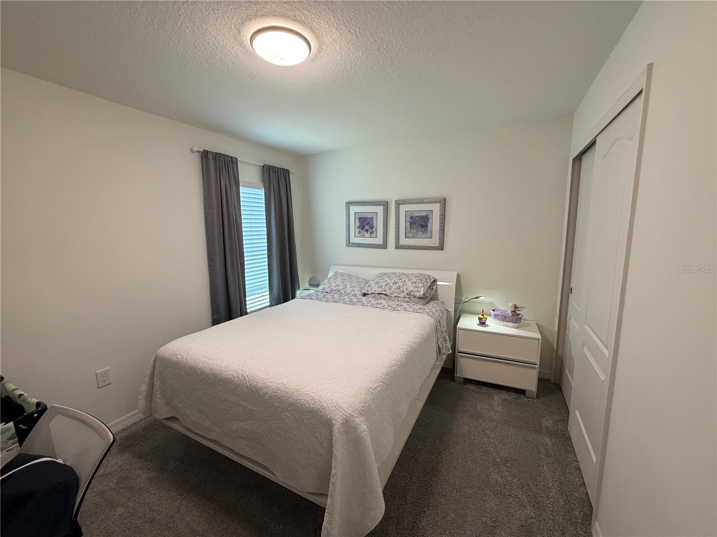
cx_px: 358
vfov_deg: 85.7
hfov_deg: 102.1
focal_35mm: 14
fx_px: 290
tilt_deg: -7.6
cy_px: 268
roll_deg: +1.9
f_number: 2.2
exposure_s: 1/92
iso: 320
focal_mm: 2.22
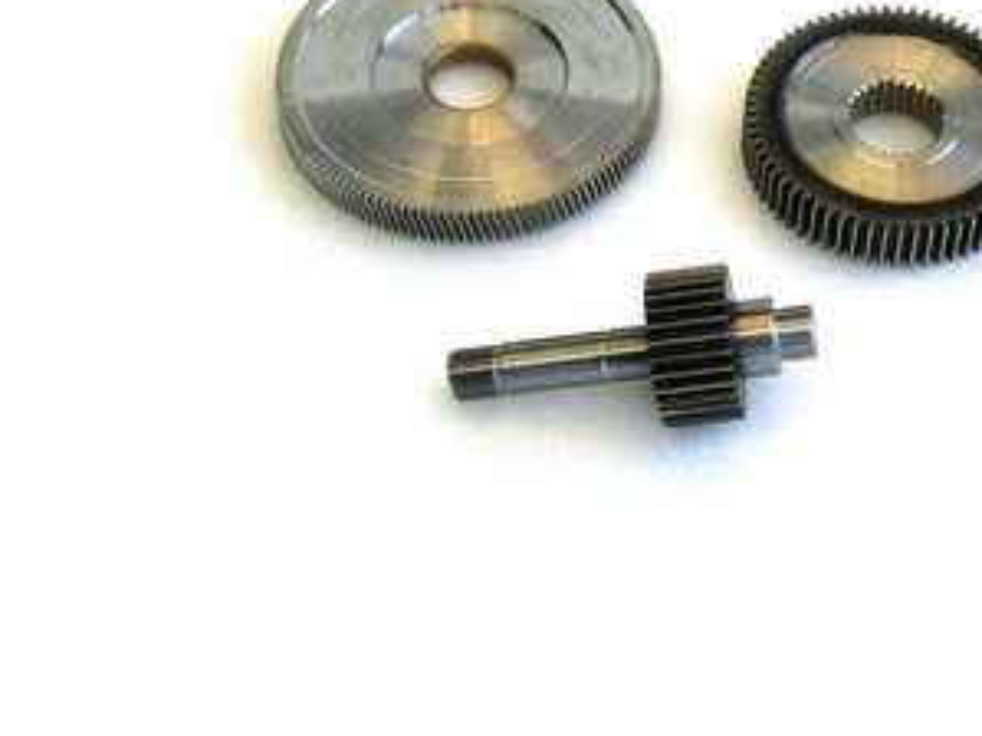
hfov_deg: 24.3
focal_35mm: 80
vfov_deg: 18.3
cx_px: 670
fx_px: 2269
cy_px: 182
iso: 80
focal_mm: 9.3
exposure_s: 1/60
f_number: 3.7
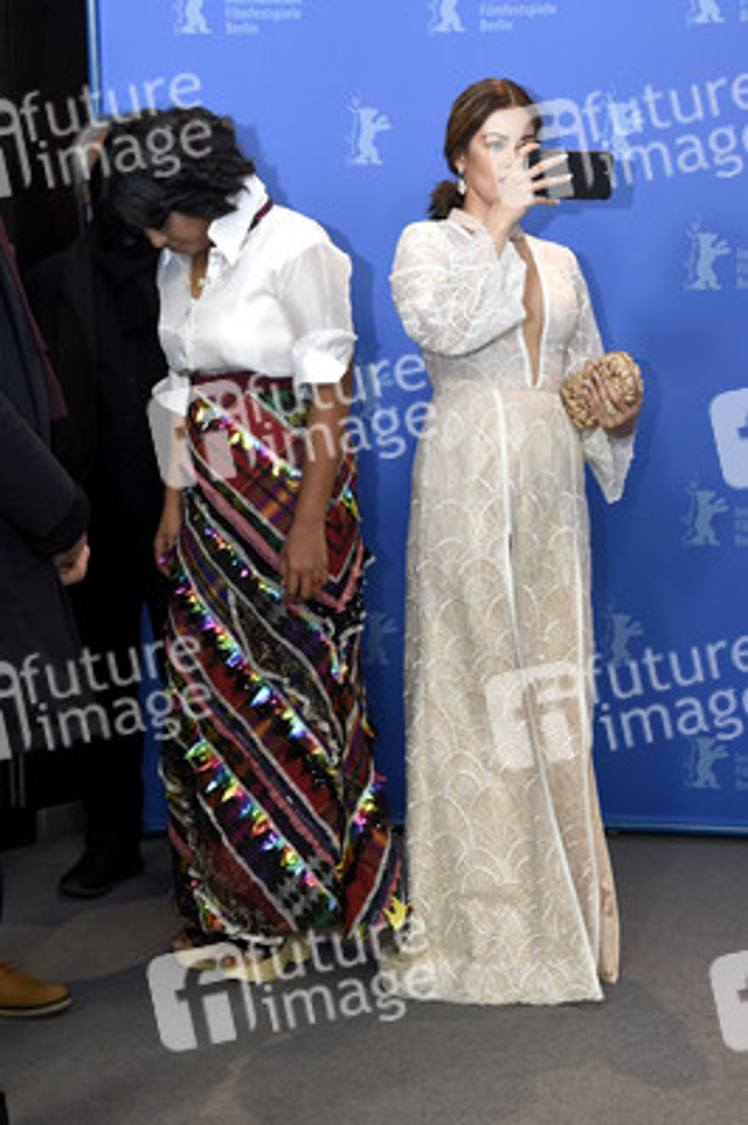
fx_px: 1452
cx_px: 374
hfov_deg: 28.9
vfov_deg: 42.4
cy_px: 562
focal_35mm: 46
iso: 640
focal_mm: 31
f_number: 5
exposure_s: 1/160
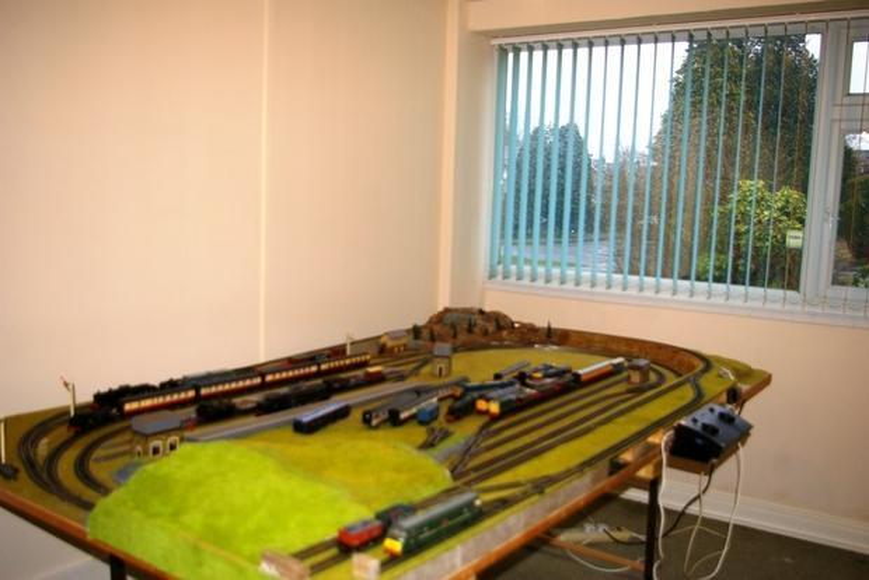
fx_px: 833
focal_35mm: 34
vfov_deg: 38.4
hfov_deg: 55.1
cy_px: 290
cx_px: 434
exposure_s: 1/45
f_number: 4
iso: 200
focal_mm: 23
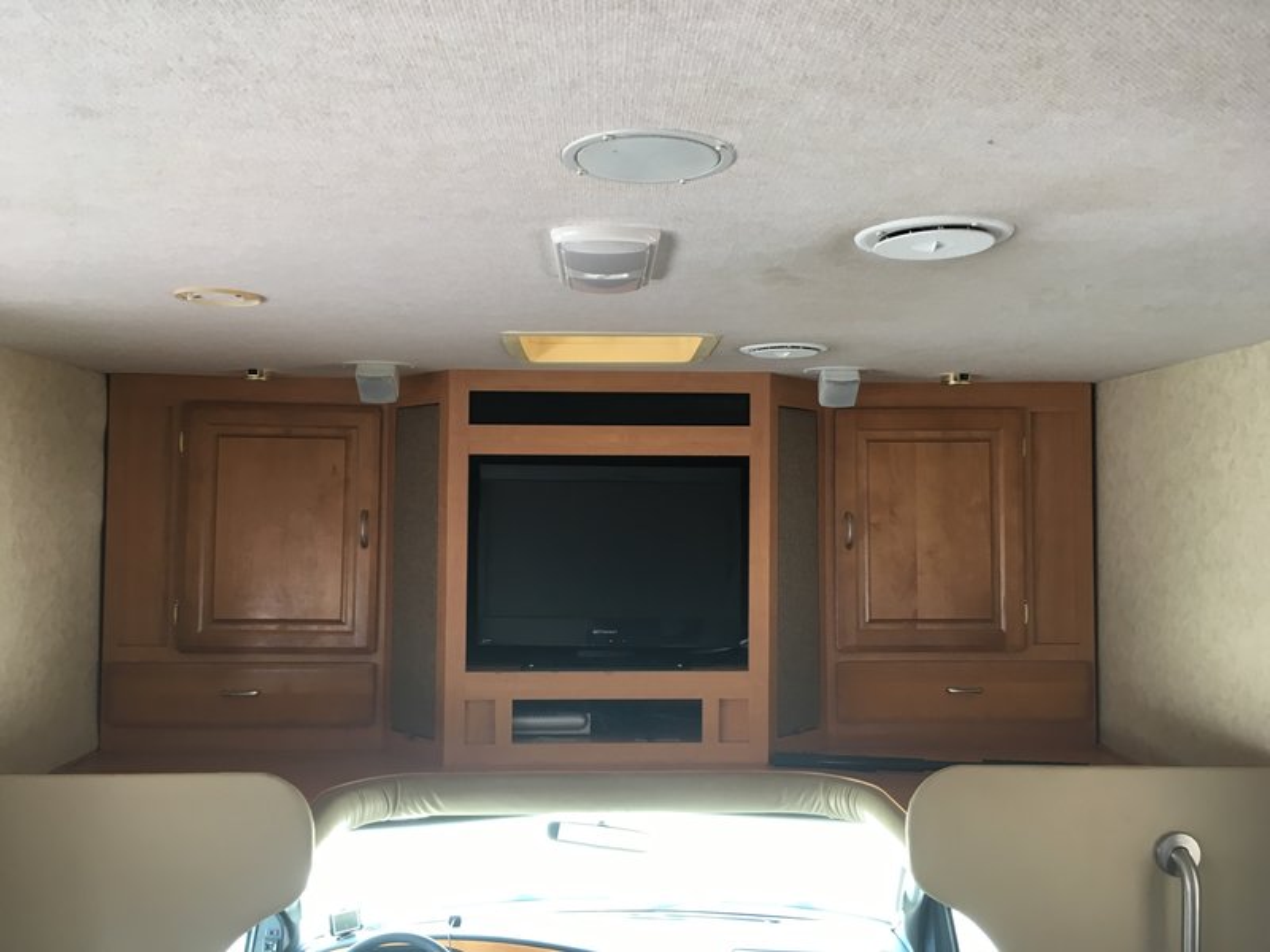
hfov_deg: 61.7
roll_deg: -0.3
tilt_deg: -0.2
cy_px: 476
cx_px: 635
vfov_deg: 48.2
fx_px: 1064
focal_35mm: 29
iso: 50
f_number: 2.2
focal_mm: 4.15
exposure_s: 1/30
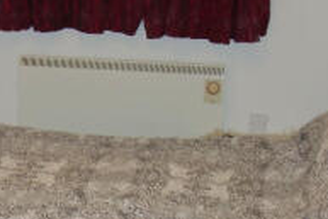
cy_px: 235
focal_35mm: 95
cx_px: 54
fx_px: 866
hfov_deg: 21.1
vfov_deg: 14.1
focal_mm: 10.4
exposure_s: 1/60
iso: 200
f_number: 1.8
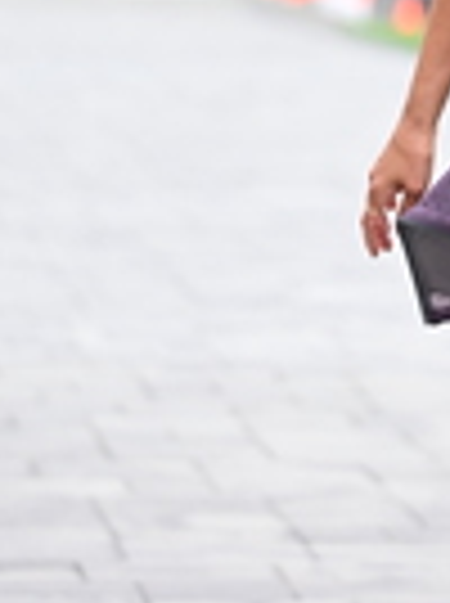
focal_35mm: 395
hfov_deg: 3.7
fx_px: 6868
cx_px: 646
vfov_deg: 5.0
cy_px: -243
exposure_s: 1/1600
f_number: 2.8
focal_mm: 100
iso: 640
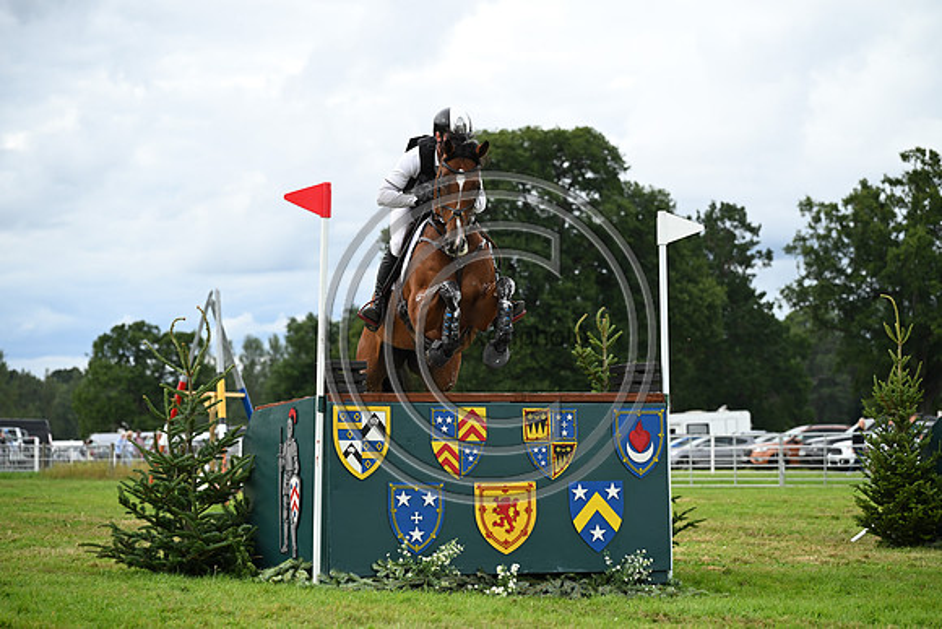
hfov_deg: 19.5
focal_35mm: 105
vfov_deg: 13.0
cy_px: 314
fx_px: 2748
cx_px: 471
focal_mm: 105
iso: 560
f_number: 4.5
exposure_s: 1/1250
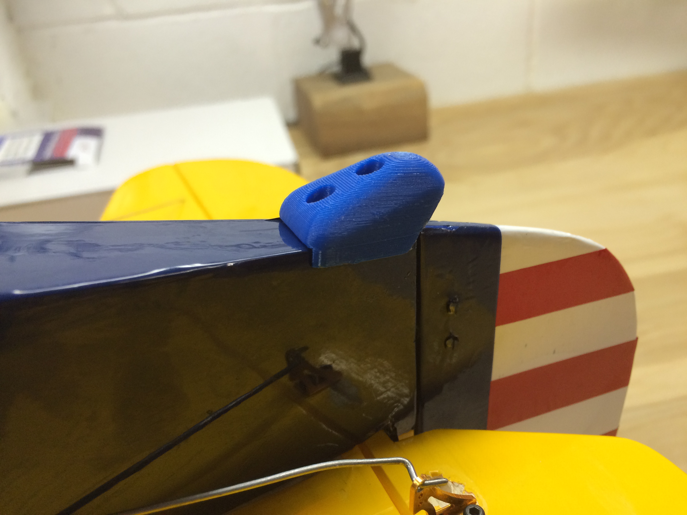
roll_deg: +7.5
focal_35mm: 29
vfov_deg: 48.2
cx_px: 344
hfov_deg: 61.7
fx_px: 576
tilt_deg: -30.3
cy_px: 258
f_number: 2.2
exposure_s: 1/30
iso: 64
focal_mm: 4.15
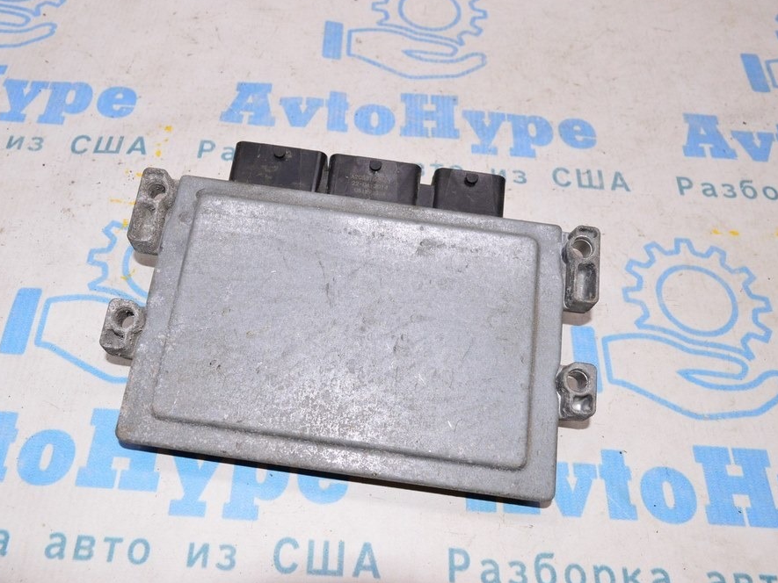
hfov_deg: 59.8
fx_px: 674
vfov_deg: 46.8
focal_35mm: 30
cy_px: 293
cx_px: 345
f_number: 8
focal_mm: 18
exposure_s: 1/160
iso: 1600
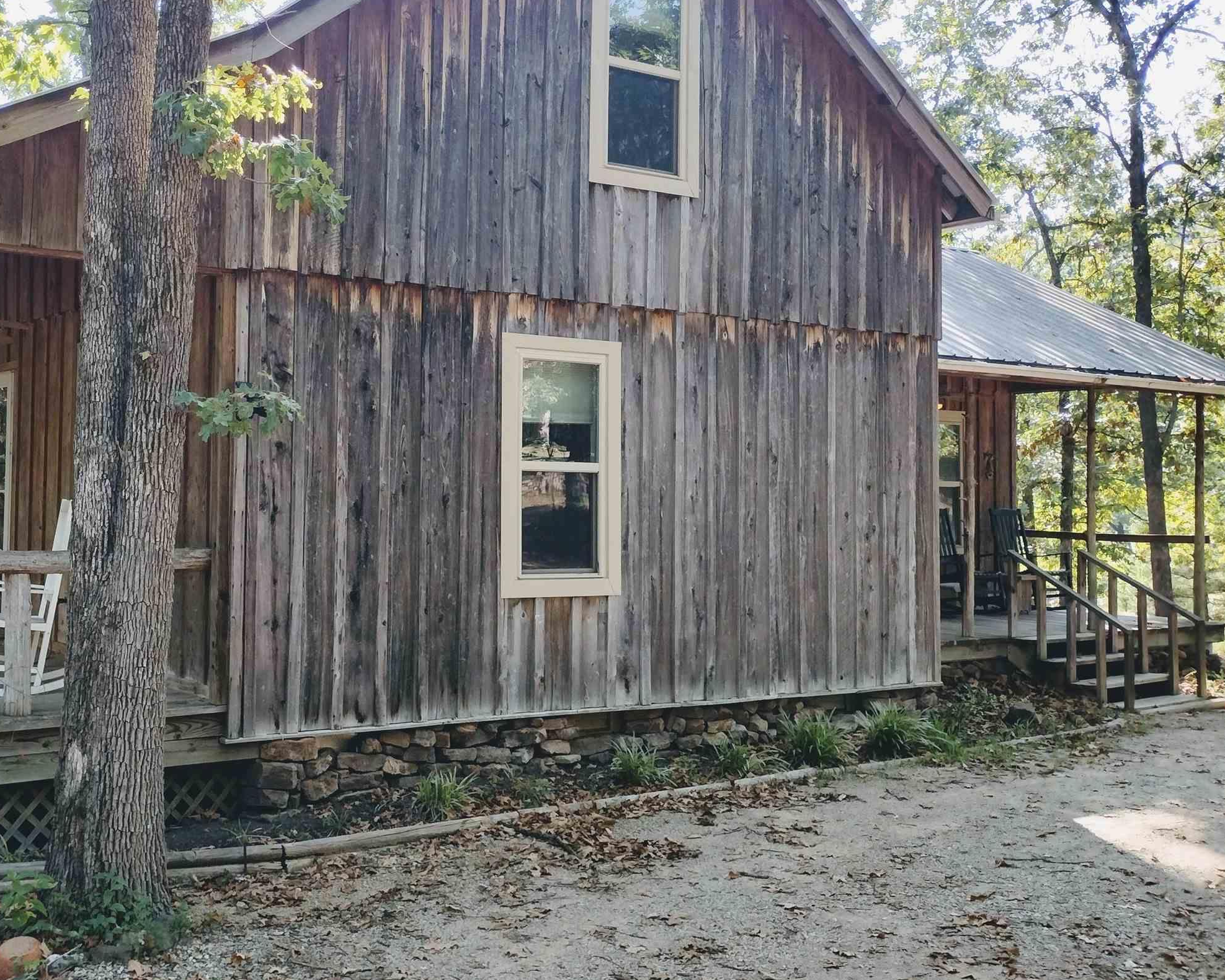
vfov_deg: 36.4
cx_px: 292
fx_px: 1486
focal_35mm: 41
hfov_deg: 43.2
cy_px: 422
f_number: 1.7
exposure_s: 1/284
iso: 100
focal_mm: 4.71
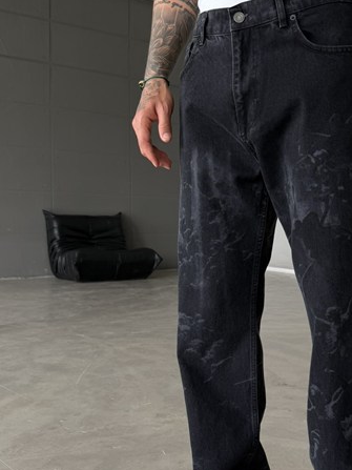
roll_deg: -0.1
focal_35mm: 43
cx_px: 265
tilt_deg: -3.3
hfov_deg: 32.9
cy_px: 249
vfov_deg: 43.8
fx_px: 583
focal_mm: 6.76
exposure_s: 1/187
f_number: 1.78
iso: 64
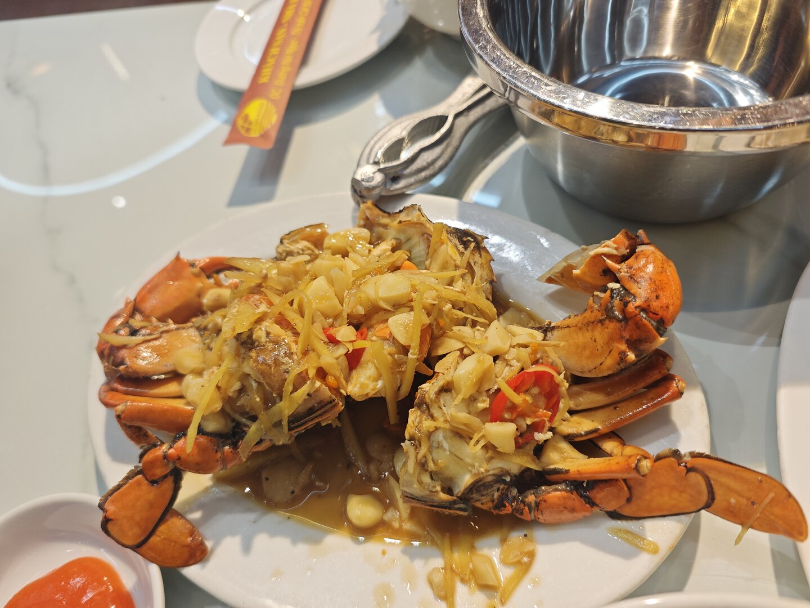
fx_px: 538
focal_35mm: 23
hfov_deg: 73.9
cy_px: 304
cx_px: 405
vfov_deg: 58.9
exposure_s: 1/100
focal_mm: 6.55
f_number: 1.6
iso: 125
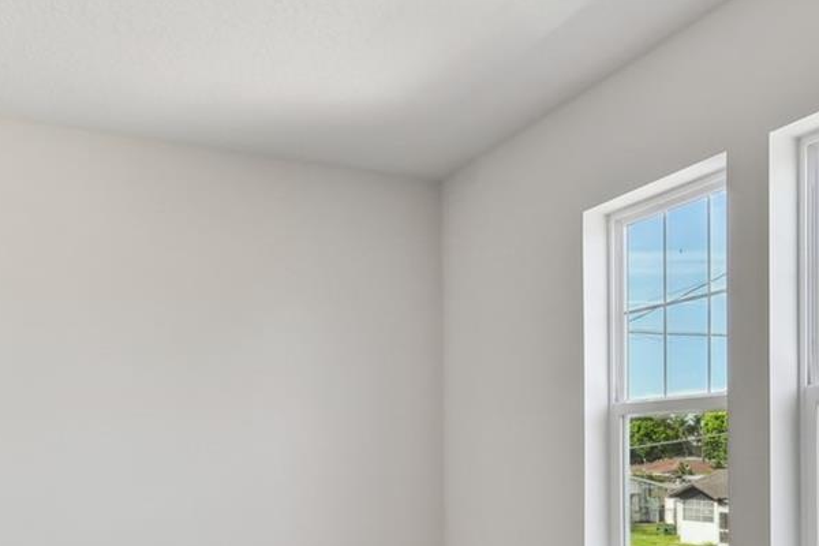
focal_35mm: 40
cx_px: 471
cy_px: 438
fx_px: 910
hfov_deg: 48.3
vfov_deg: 32.5
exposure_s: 1/40
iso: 100
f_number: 7.1
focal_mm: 10
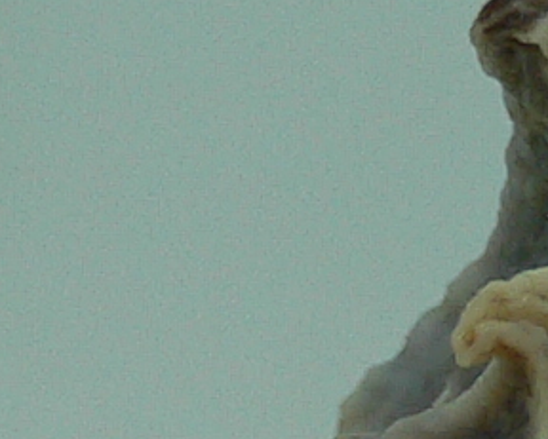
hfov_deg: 8.0
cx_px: 639
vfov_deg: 6.3
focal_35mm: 239
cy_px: 827
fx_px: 3880
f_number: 2.8
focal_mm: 4.6
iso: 80
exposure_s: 1/60
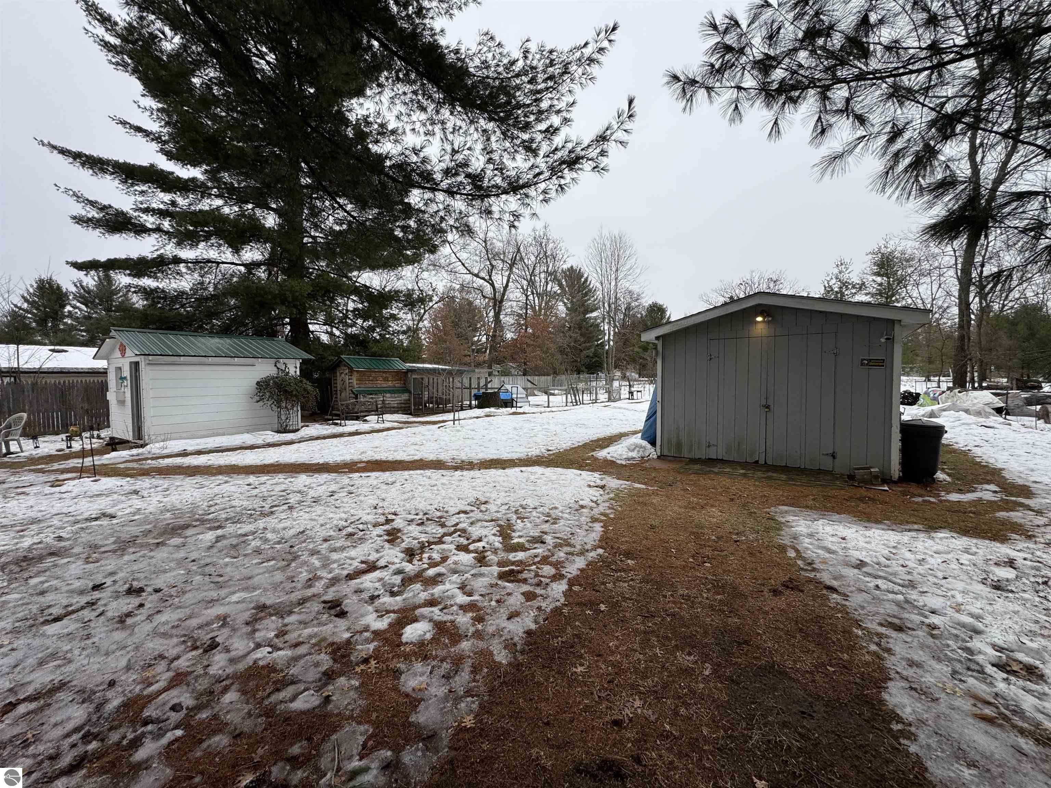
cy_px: 394
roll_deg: -0.1
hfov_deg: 102.1
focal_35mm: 14
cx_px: 526
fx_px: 425
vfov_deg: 85.7
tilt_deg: -4.7
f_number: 2.2
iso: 40
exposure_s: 1/154
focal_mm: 2.22
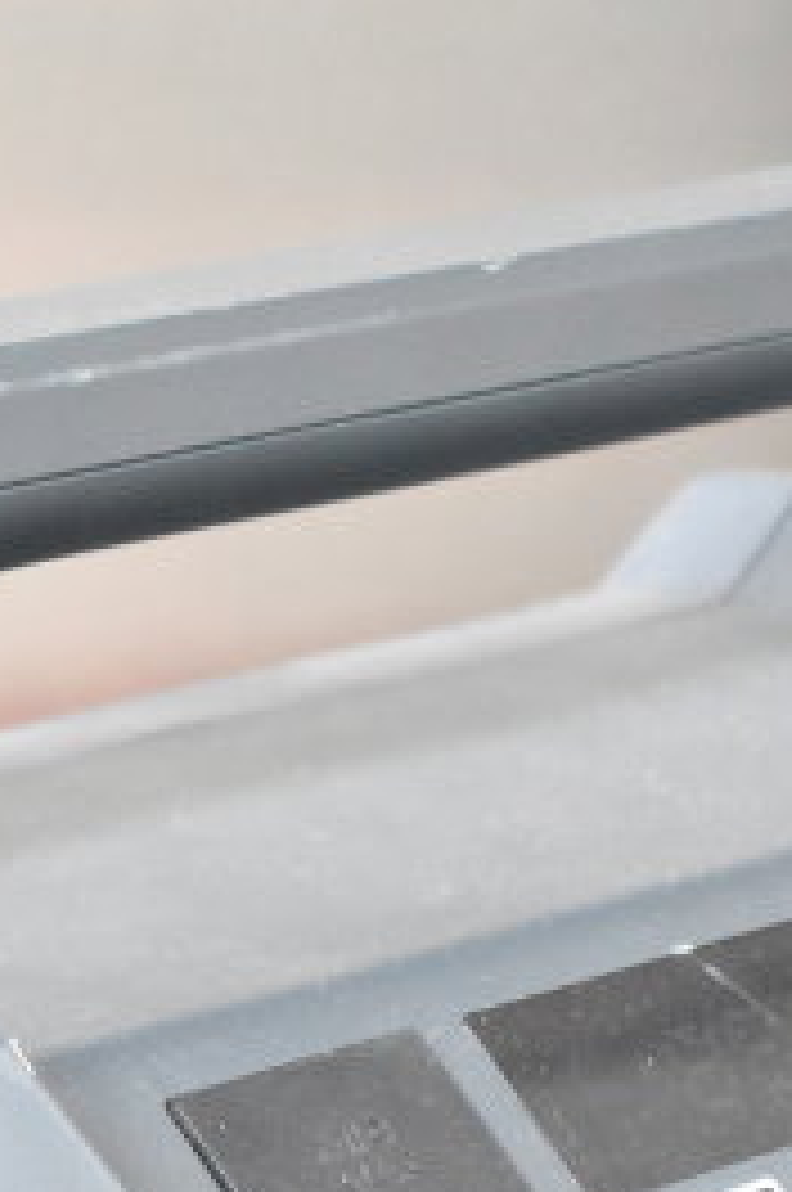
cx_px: 594
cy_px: 1801
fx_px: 5318
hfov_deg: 8.5
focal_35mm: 161
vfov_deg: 12.2
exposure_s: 1/50
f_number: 4.2
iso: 4000
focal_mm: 31
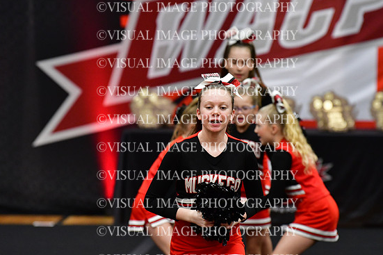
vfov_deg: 4.3
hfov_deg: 6.5
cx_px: 197
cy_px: 133
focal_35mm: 316
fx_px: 3361
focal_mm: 200
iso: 4000
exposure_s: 1/500
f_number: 3.5
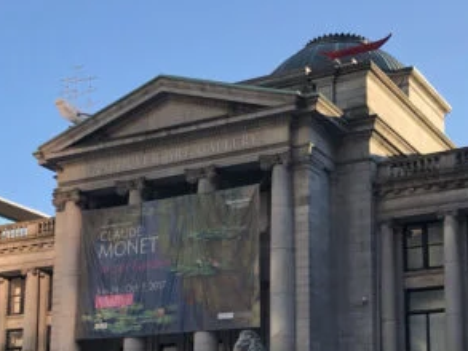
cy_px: 305
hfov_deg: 25.6
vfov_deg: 19.1
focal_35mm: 76
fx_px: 1028
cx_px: 235
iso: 20
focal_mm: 3.99
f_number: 1.8
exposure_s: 1/484
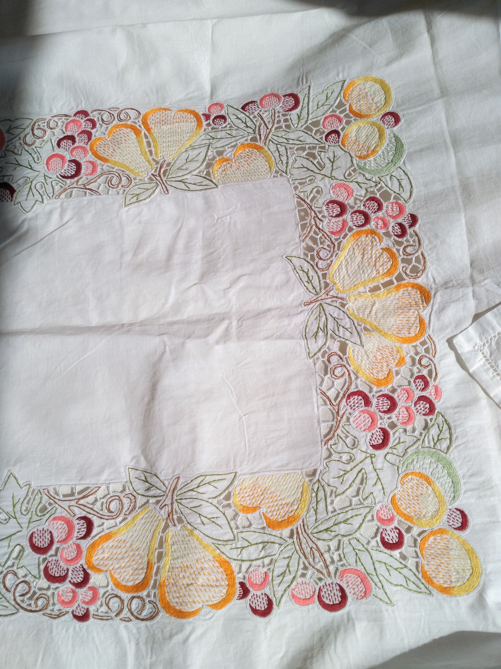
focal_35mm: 28
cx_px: 250
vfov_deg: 63.4
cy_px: 334
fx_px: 540
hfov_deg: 49.7
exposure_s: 1/2505
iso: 101
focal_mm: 2.96
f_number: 2
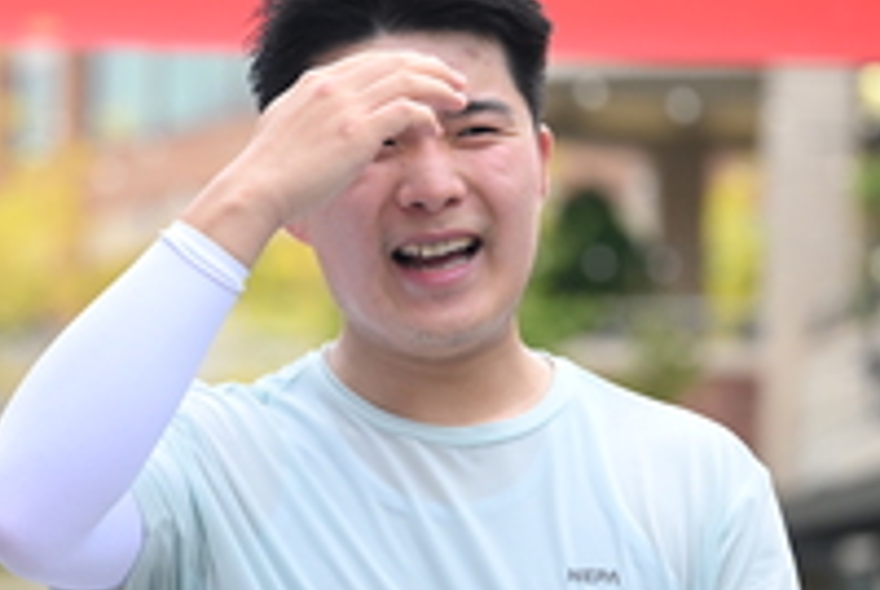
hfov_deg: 9.5
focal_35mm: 217
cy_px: 376
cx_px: 229
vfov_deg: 6.4
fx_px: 5312
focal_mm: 79
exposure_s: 1/2500
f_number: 2.8
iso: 640
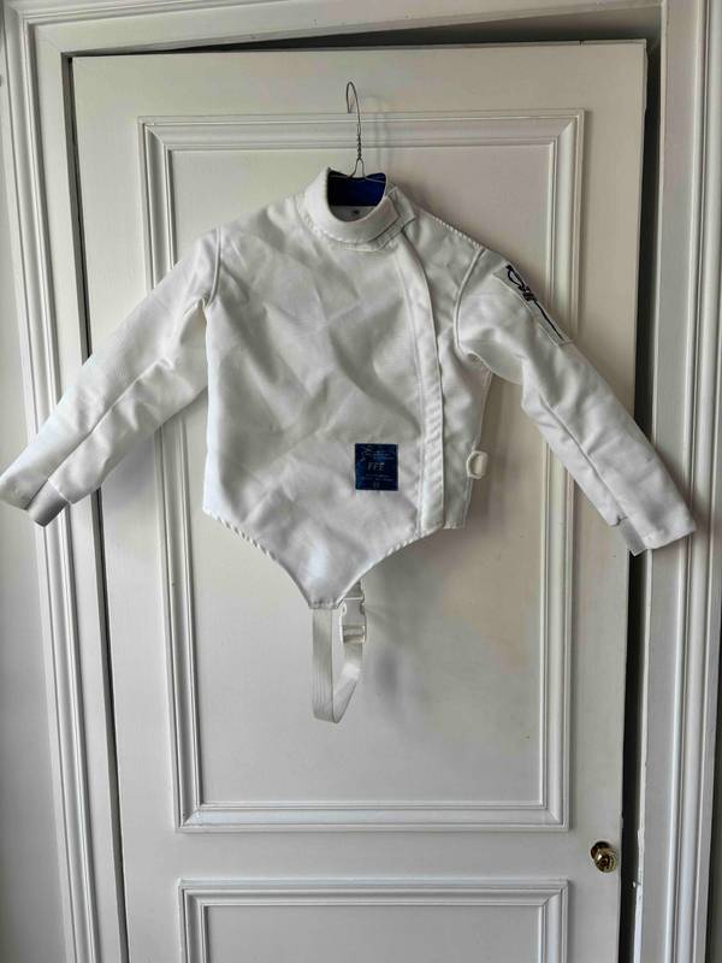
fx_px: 723
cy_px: 482
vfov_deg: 67.3
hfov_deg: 53.1
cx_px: 361
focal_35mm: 26
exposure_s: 1/166
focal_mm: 5.96
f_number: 1.6
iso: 40
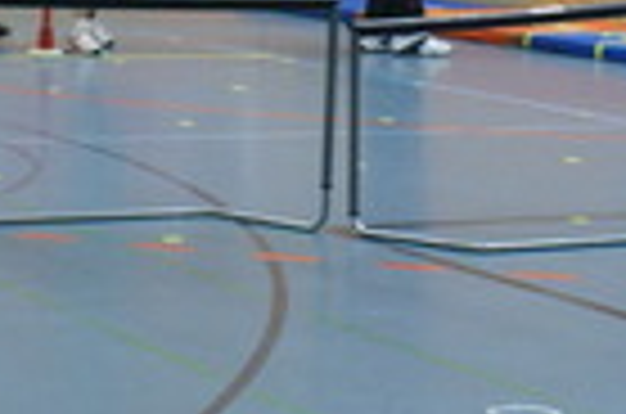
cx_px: 333
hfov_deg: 13.5
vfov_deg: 8.9
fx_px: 2637
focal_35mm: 152
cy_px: -68
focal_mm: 26
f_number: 4.5
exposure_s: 1/60
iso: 800
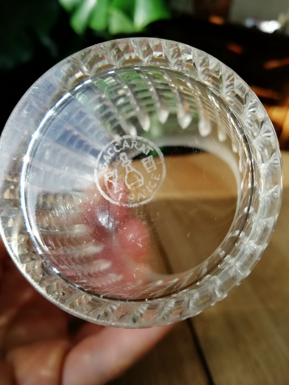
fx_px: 289
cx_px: 144
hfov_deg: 53.1
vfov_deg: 67.3
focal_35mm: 26
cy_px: 192
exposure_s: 1/122
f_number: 2.2
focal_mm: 3.21
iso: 50
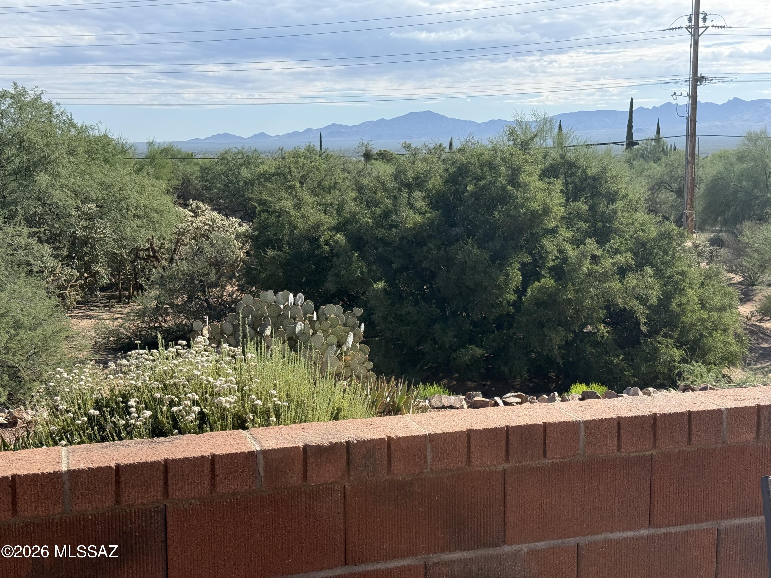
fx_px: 1069
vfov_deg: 30.3
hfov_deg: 39.7
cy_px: 289
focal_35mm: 48
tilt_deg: -6.9
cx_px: 386
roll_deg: +0.6
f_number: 1.78
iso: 100
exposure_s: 1/5208
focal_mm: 6.76
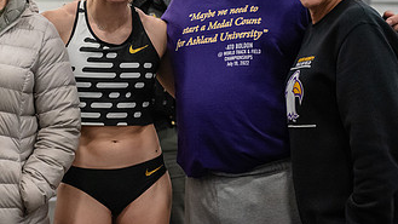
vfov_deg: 11.2
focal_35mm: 107
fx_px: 1129
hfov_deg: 19.9
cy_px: 16
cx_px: 109
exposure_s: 1/400
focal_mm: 58
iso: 5000
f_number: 3.5
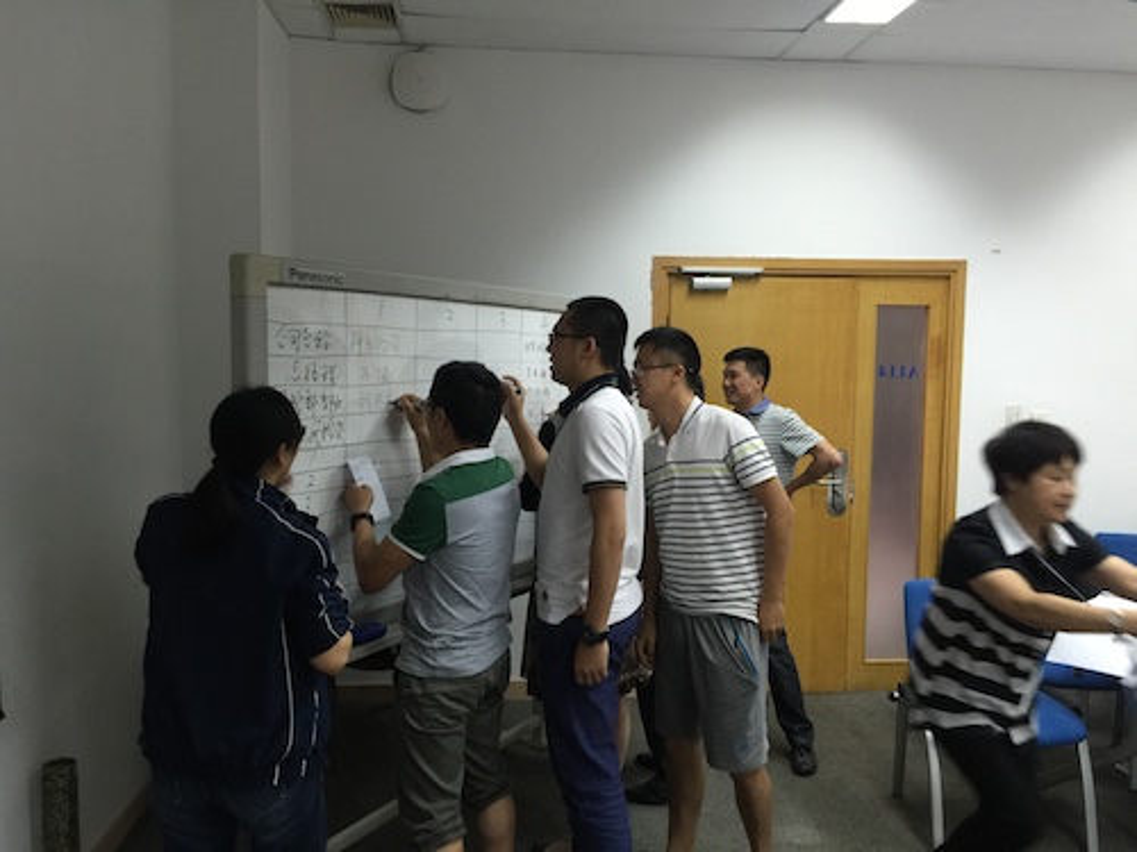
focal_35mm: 29
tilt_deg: -4.1
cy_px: 426
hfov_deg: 61.7
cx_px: 568
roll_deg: -0.9
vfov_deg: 48.2
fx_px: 953
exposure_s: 1/15
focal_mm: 4.15
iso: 50
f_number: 2.2
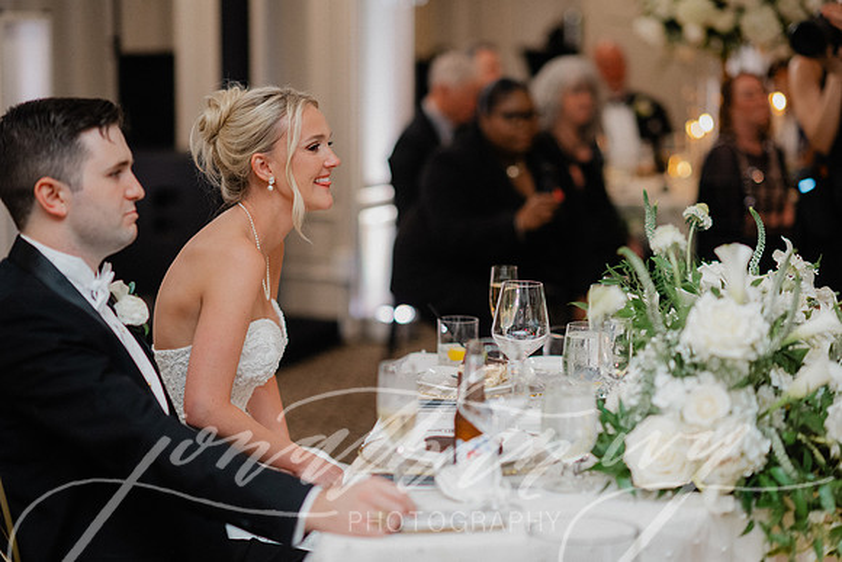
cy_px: 281
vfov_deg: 16.1
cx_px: 421
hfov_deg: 23.9
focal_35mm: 85
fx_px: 1988
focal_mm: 85
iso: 2000
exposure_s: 1/160
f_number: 2
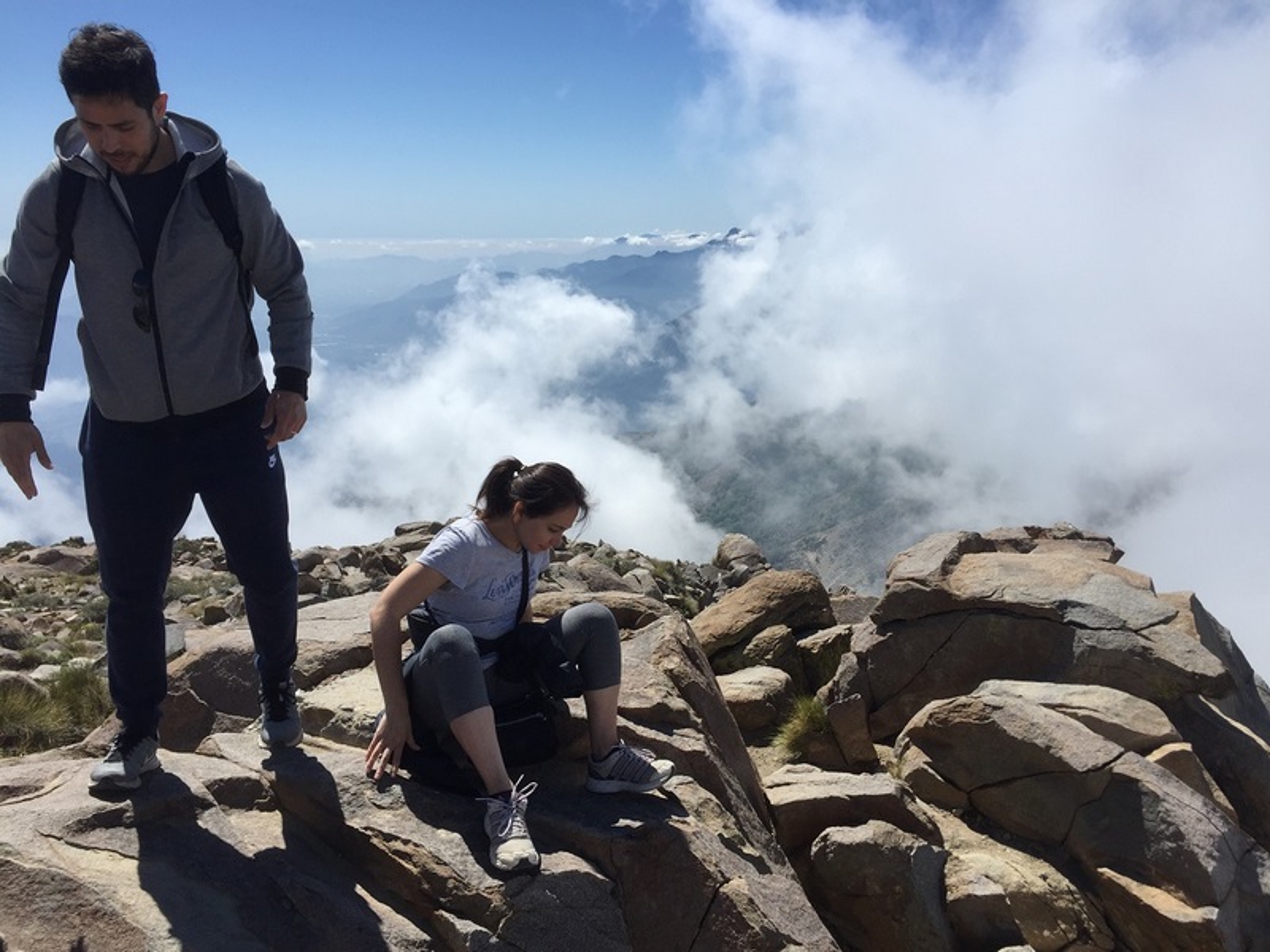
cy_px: 476
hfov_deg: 61.7
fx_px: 1064
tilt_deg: -13.4
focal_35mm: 29
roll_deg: -1.0
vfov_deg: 48.2
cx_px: 635
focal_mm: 4.15
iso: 32
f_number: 2.2
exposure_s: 1/3300
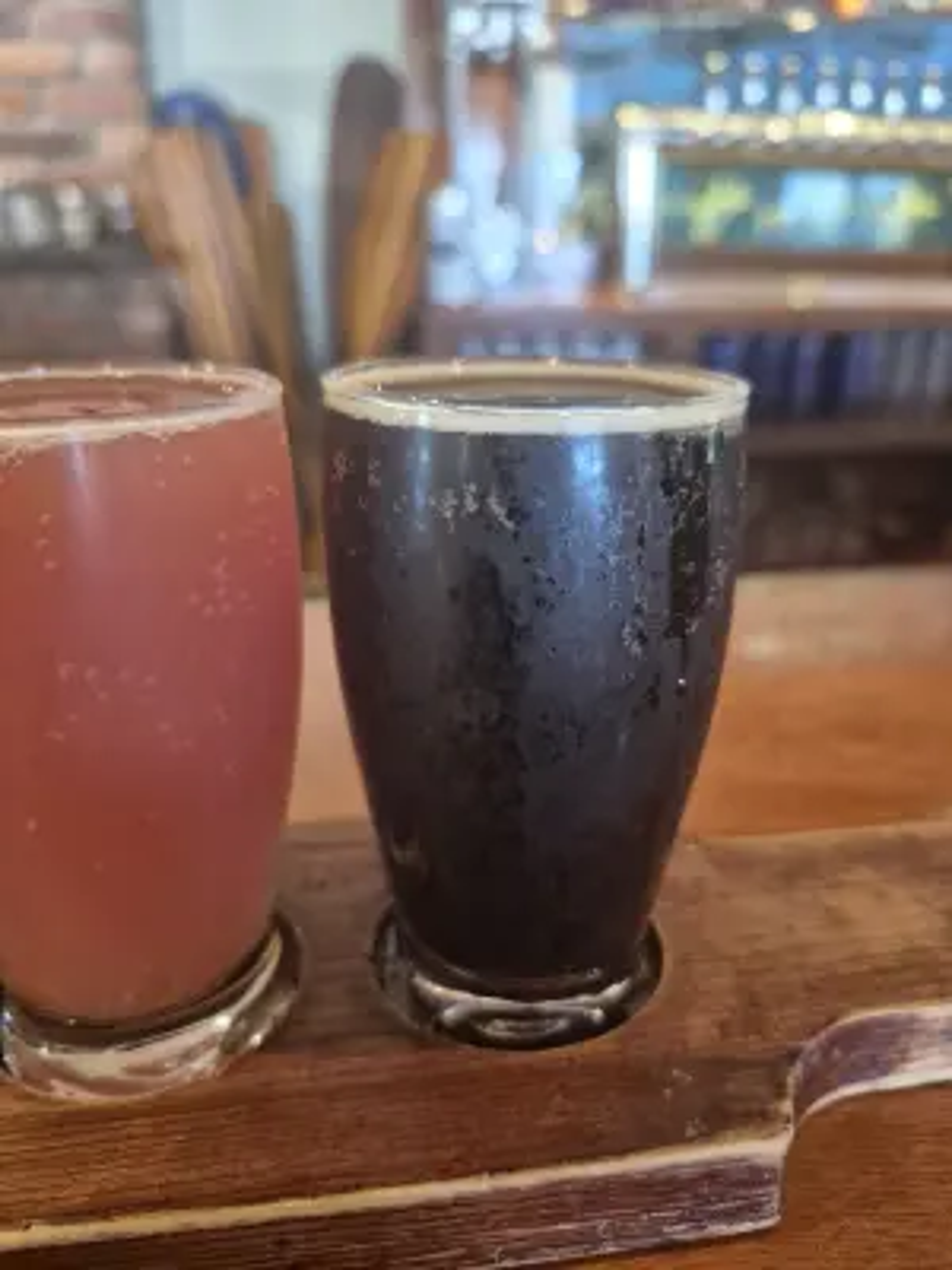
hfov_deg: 58.9
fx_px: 843
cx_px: 476
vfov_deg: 73.9
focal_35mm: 23
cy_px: 635
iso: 1000
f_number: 1.8
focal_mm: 5.4
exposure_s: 1/60
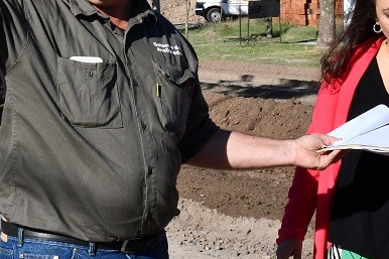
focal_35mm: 132
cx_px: 111
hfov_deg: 15.5
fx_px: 1426
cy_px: 80
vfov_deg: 10.4
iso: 1000
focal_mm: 34
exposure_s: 1/1000
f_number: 16
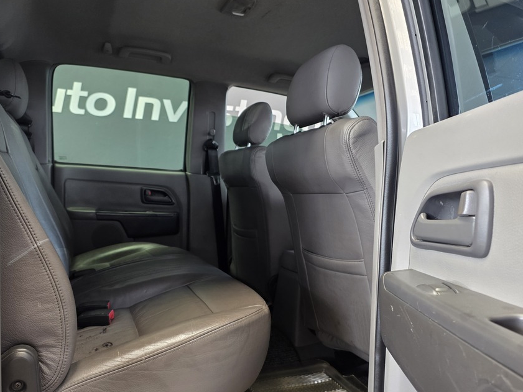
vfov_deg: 49.6
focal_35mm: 28
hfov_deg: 63.4
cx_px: 244
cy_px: 222
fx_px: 423
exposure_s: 1/180
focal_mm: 6.25
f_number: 1.7
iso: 200
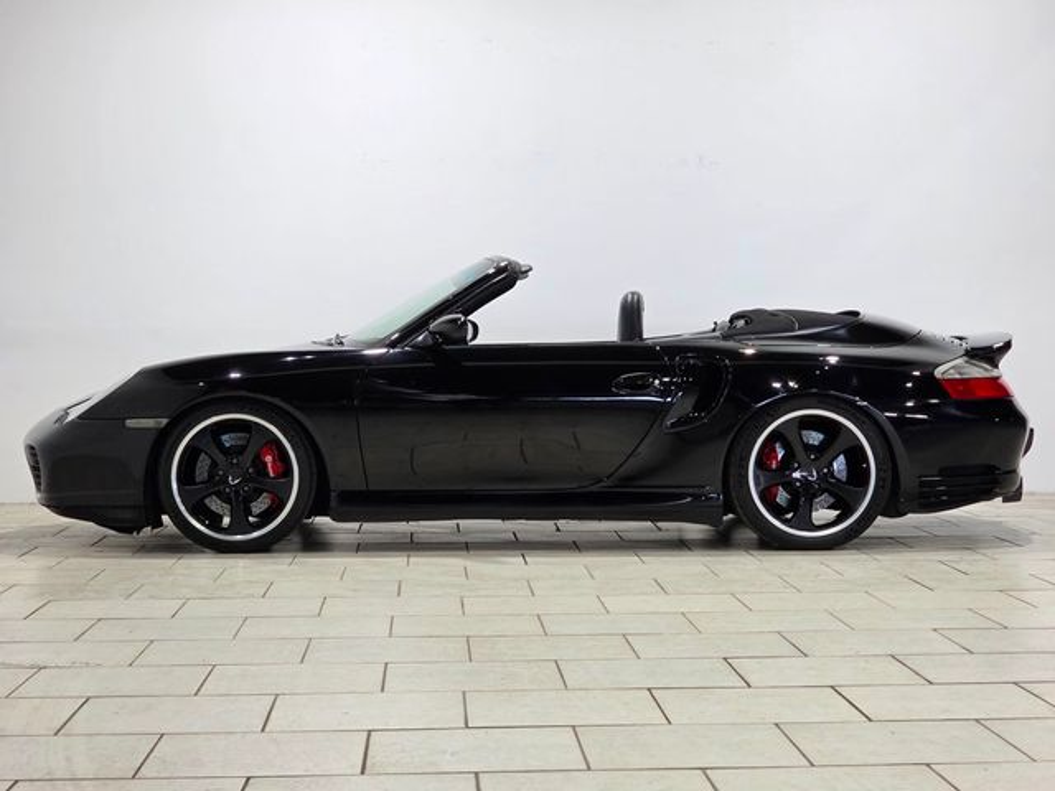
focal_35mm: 69
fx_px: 2103
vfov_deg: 21.3
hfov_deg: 28.2
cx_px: 528
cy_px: 396
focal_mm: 7.9
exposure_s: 1/120
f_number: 2.4
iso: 160
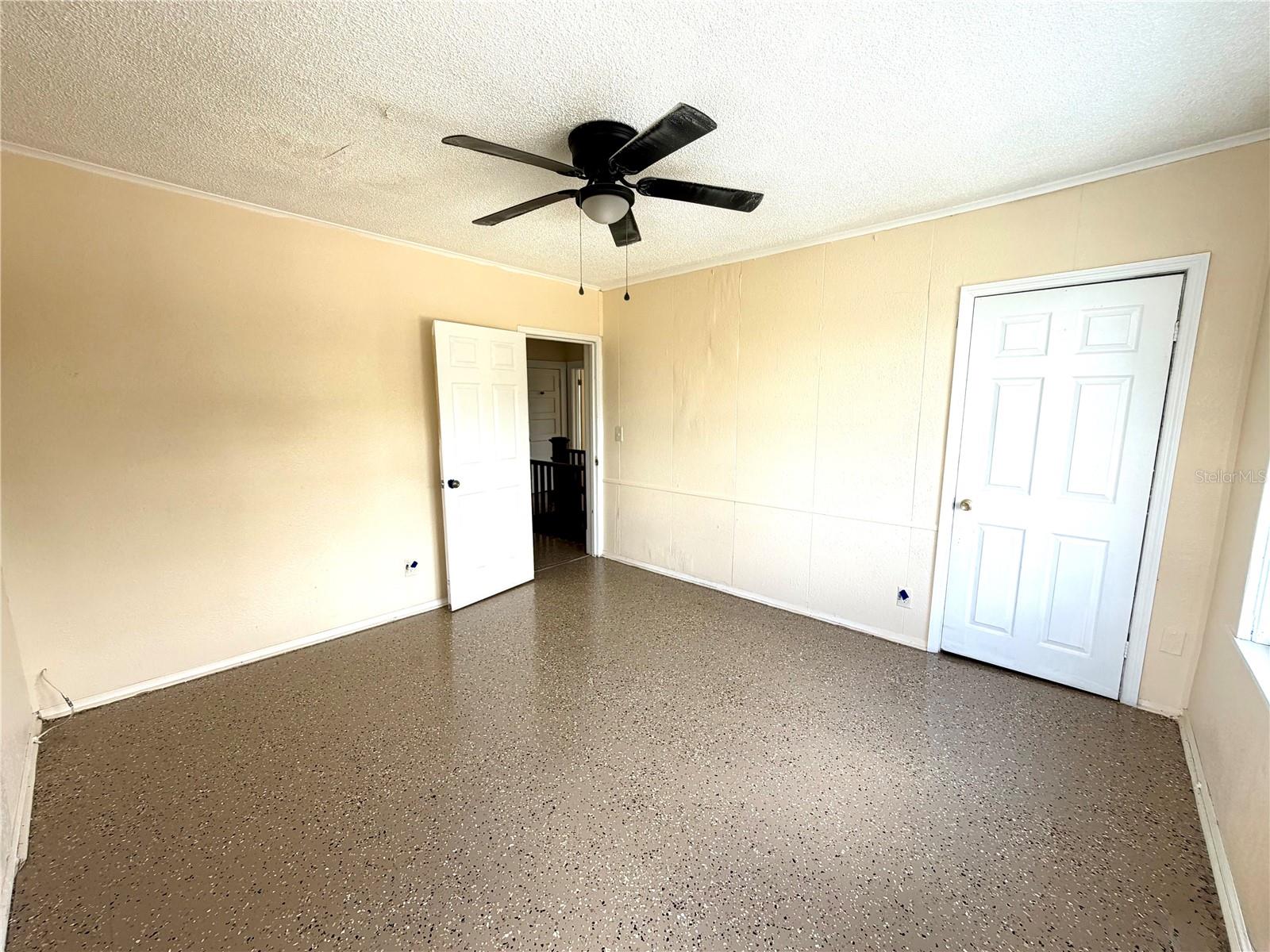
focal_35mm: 14
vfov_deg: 85.7
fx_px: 514
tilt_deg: -7.8
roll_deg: +0.8
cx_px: 635
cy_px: 476
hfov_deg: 102.1
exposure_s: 1/121
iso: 100
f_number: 2.2
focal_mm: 2.22
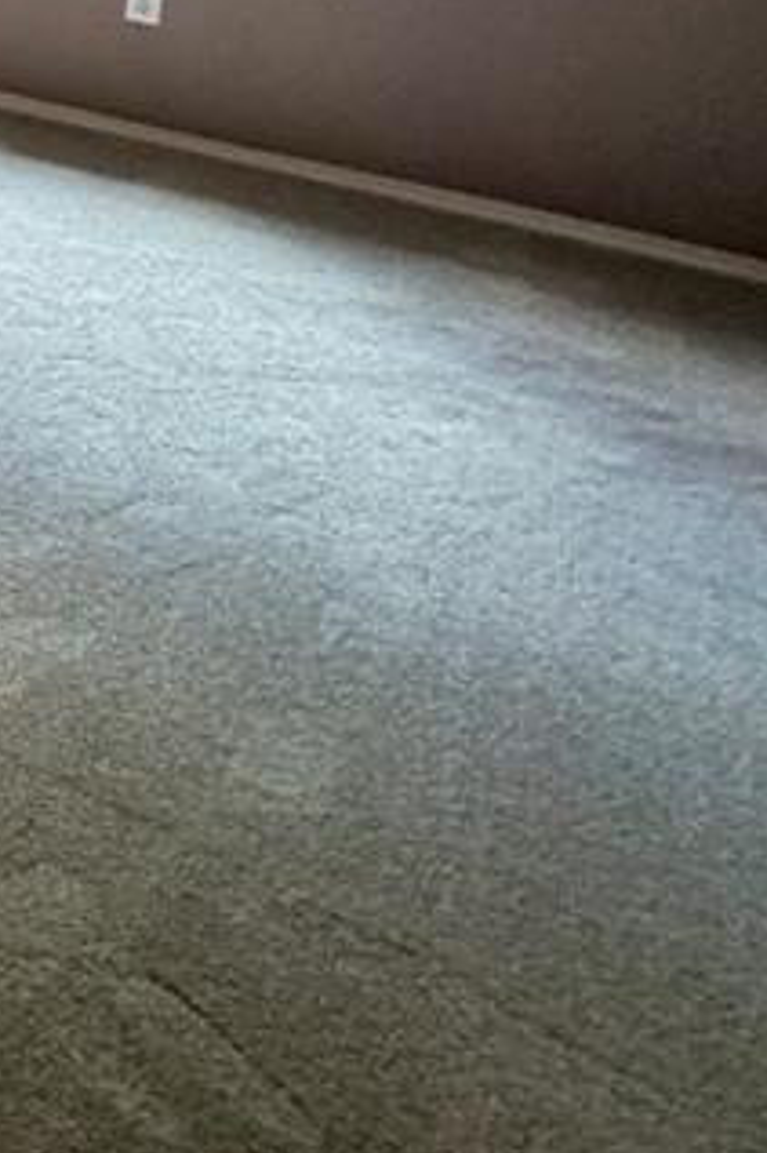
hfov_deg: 15.2
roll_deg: +0.3
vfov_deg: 34.0
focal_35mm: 47
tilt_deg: -7.1
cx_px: -1076
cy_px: -222
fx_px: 1504
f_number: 2.2
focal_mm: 2.22
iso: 500
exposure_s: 1/60
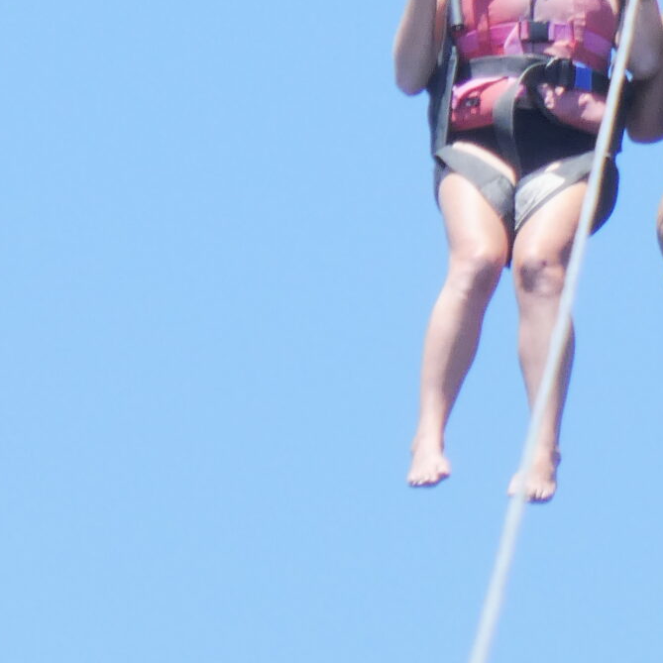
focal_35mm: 2369
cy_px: -233
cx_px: 515
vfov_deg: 0.7
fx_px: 51334
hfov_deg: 0.7
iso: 80
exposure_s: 1/500
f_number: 5.6
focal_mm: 125.5
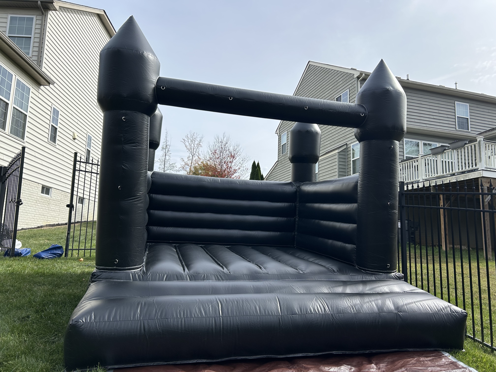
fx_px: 373
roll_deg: +0.7
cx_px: 248
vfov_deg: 53.1
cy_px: 186
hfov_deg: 67.3
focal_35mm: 26
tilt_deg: +7.0
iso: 50
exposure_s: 1/4115
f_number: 1.5
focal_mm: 5.7
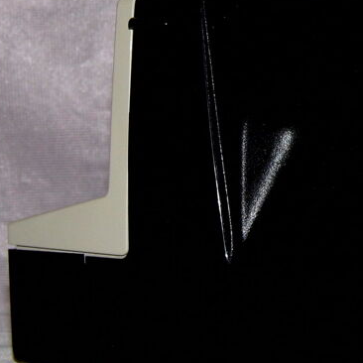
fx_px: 1661
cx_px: 386
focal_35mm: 140
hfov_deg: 12.3
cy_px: 87
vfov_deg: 12.4
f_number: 3.9
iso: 100
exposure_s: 1/60
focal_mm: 10.4
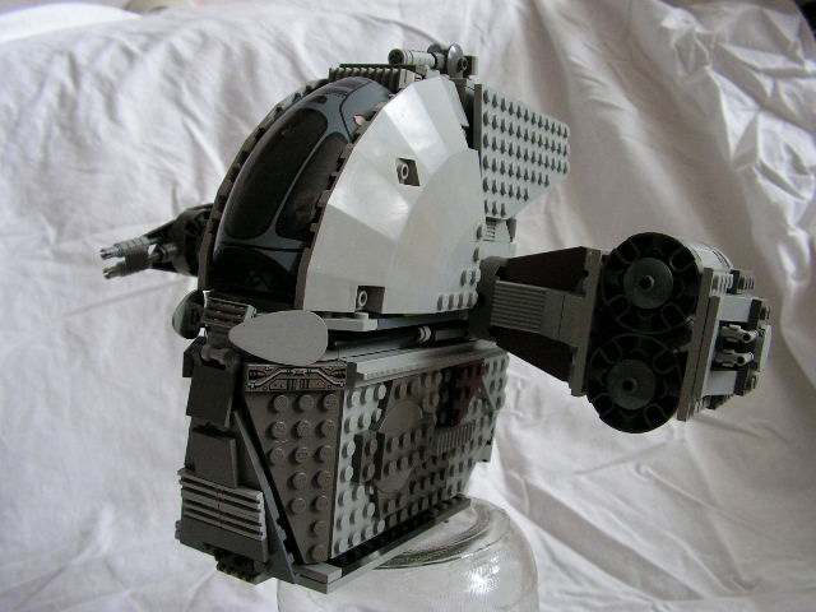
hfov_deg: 51.4
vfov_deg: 39.7
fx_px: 849
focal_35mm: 36
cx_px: 408
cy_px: 306
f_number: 3.2
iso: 200
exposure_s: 1/40
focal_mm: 6
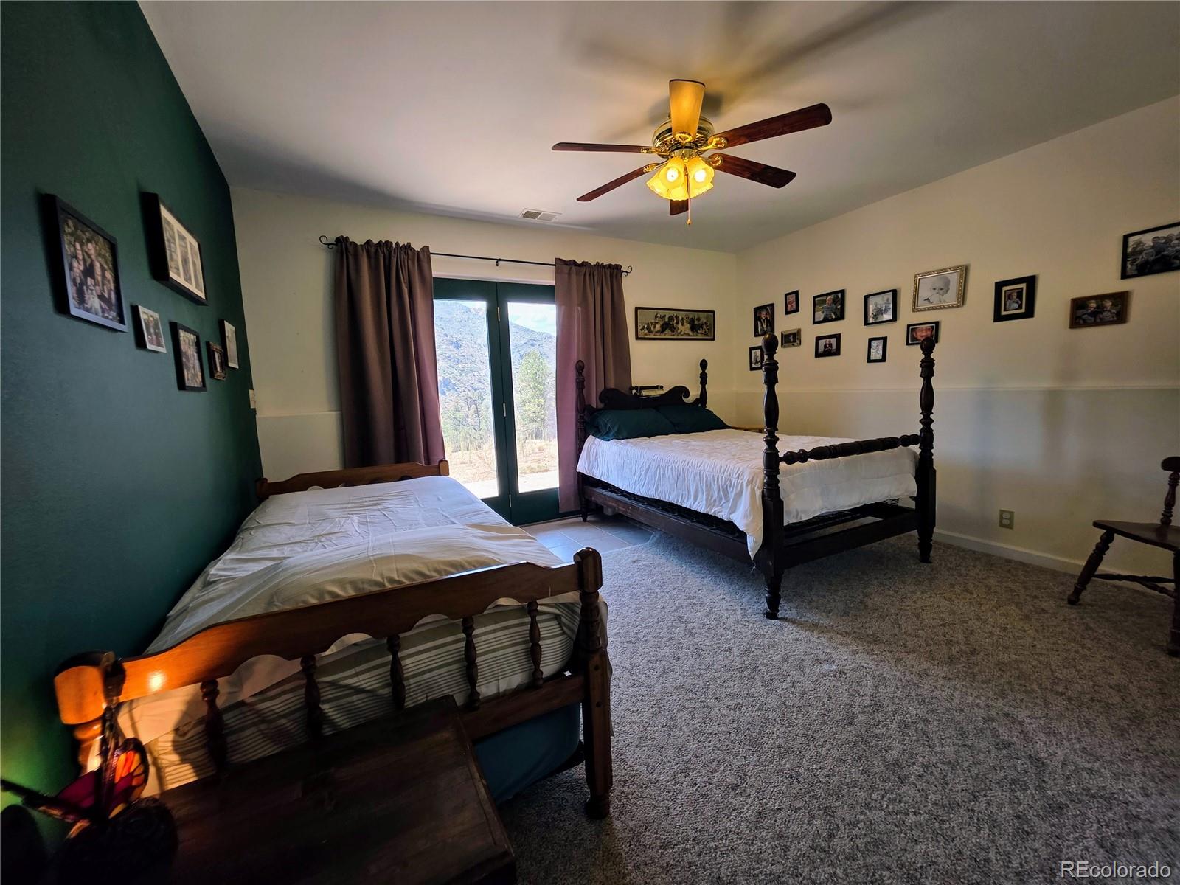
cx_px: 590
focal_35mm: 13
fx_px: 443
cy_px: 442
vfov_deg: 89.9
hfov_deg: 106.2
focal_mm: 2.2
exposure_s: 1/120
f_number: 1.9
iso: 20
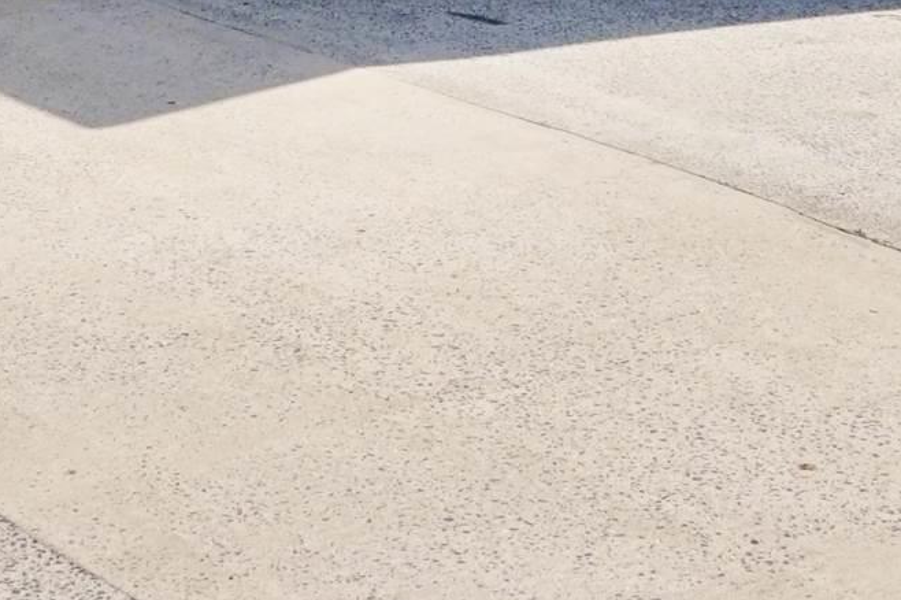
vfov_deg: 11.3
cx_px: 497
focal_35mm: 112
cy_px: -508
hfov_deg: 18.3
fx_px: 2802
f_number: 14
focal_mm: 16
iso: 100
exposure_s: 1/125
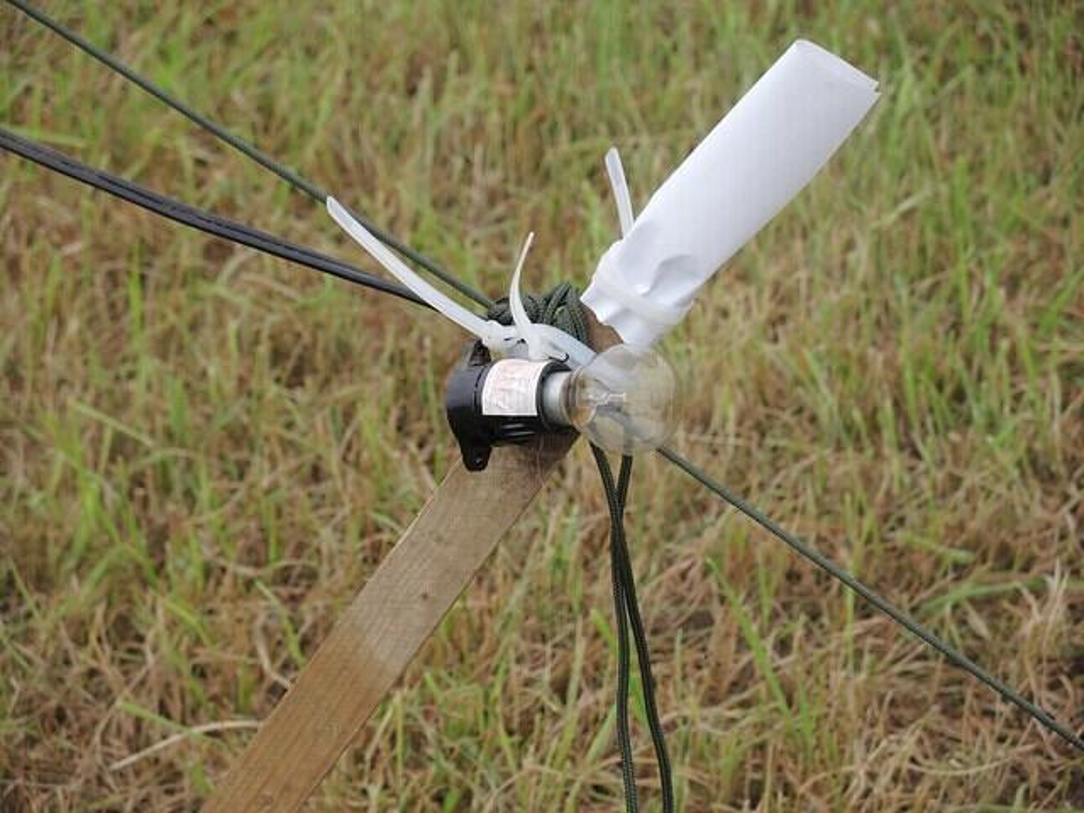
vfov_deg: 9.8
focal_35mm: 152
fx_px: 4760
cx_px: 542
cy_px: 406
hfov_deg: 13.0
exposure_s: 1/250
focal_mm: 32.6
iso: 80
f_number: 3.5
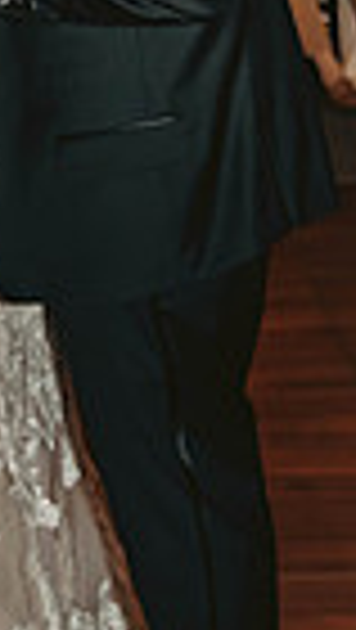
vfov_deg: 17.0
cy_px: -112
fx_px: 2026
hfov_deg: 10.0
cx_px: -9
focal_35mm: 121
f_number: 3.2
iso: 1250
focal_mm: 36
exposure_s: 1/100
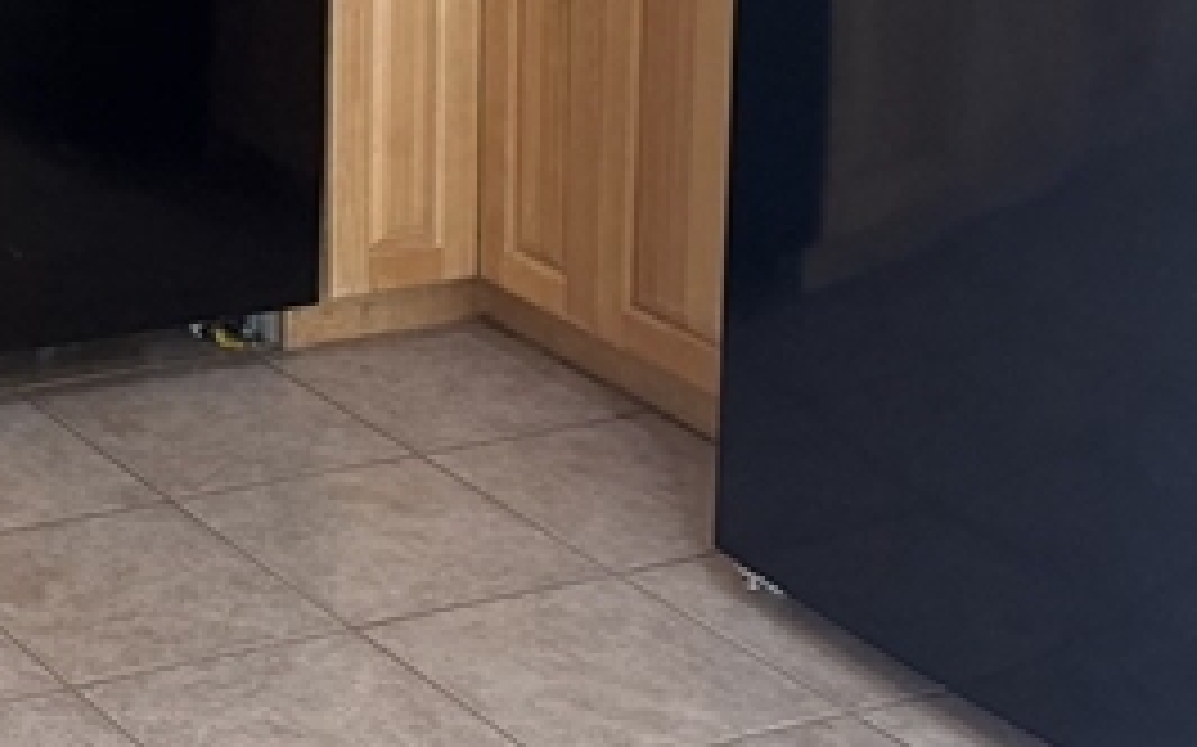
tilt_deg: -7.2
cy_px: -441
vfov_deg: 12.5
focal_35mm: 98
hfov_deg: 18.8
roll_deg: +0.9
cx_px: -567
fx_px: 3196
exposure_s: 1/120
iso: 200
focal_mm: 6.76
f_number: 1.78
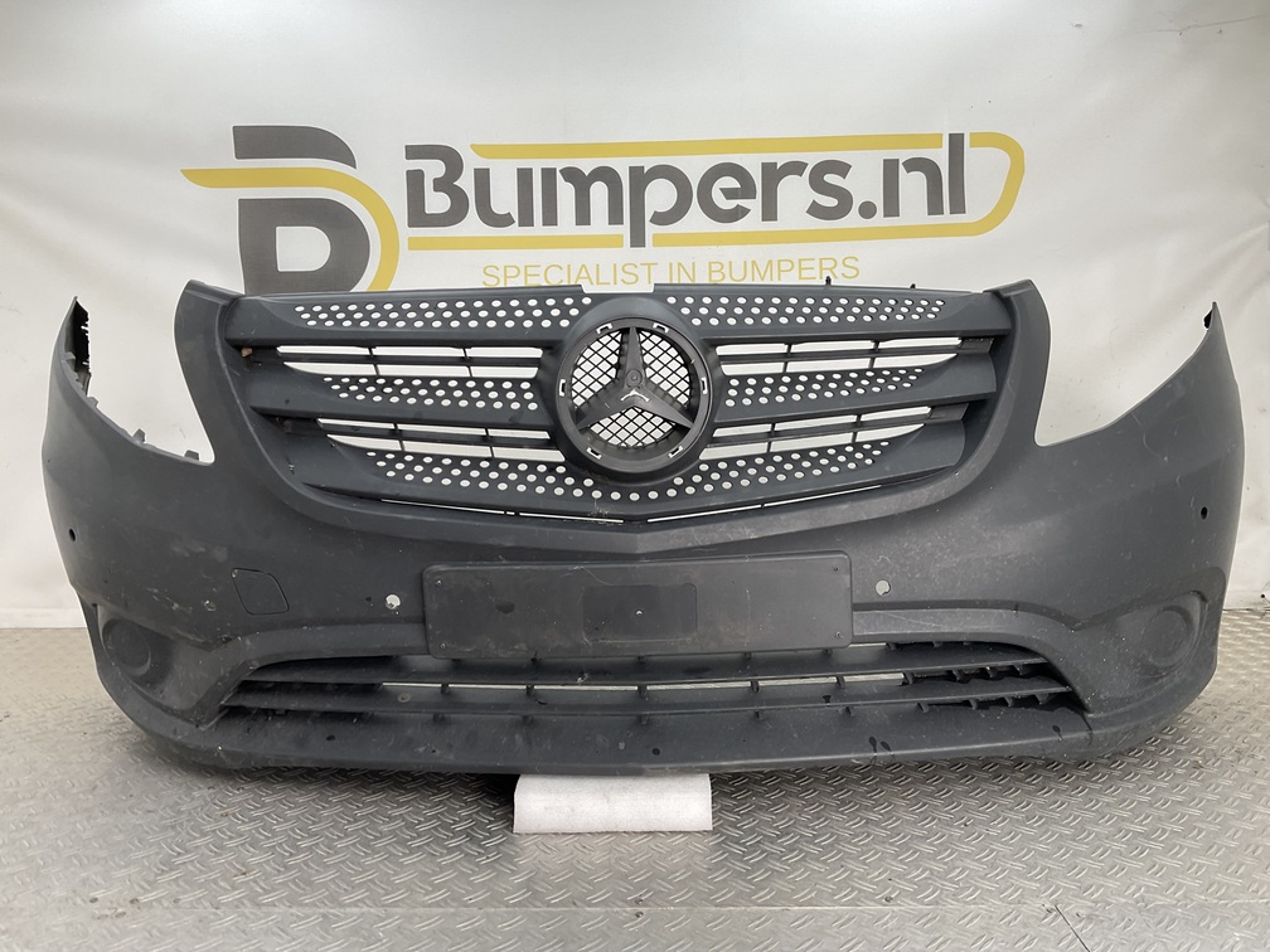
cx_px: 635
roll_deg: +0.1
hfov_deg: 61.7
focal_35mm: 29
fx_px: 1064
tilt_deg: -8.3
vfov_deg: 48.2
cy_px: 476
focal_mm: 3
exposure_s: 1/120
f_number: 1.8
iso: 20
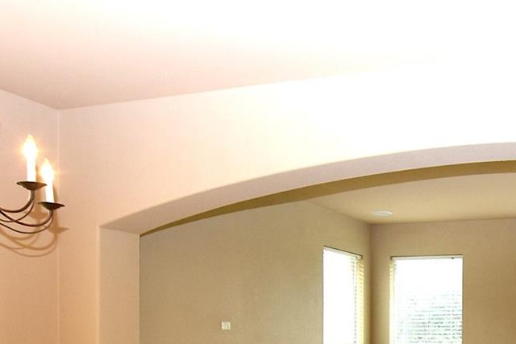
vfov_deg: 26.2
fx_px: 688
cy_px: 364
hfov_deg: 37.7
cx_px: 489
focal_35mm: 48
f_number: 5.6
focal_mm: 10
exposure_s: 1/200
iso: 450
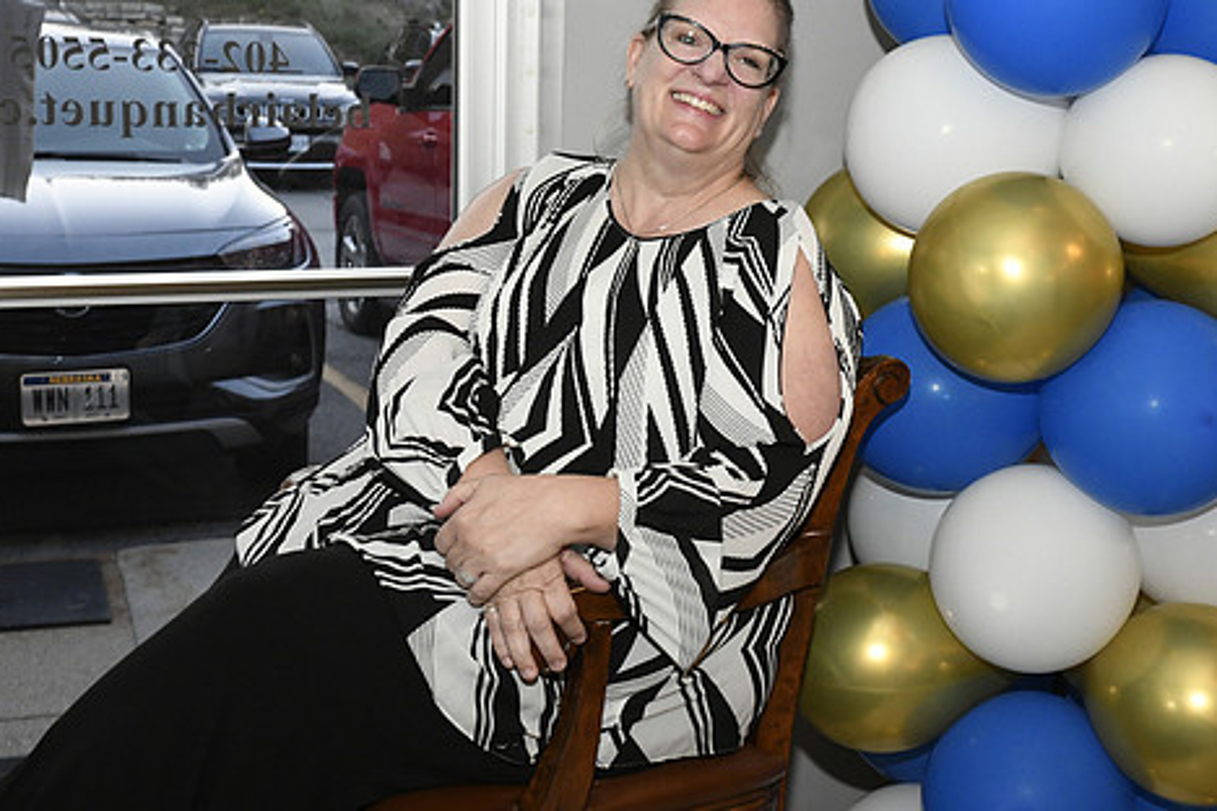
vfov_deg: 23.8
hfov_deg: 35.0
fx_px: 1927
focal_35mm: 57
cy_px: 378
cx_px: 653
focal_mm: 46
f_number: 11
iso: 6400
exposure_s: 1/60
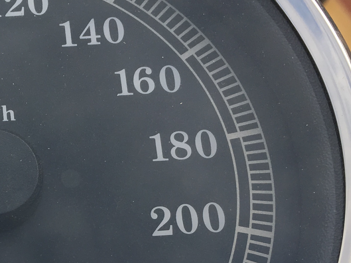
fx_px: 831
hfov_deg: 22.7
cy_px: 280
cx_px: -21
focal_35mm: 82
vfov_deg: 17.4
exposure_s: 1/478
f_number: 2.2
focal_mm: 4.15
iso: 25
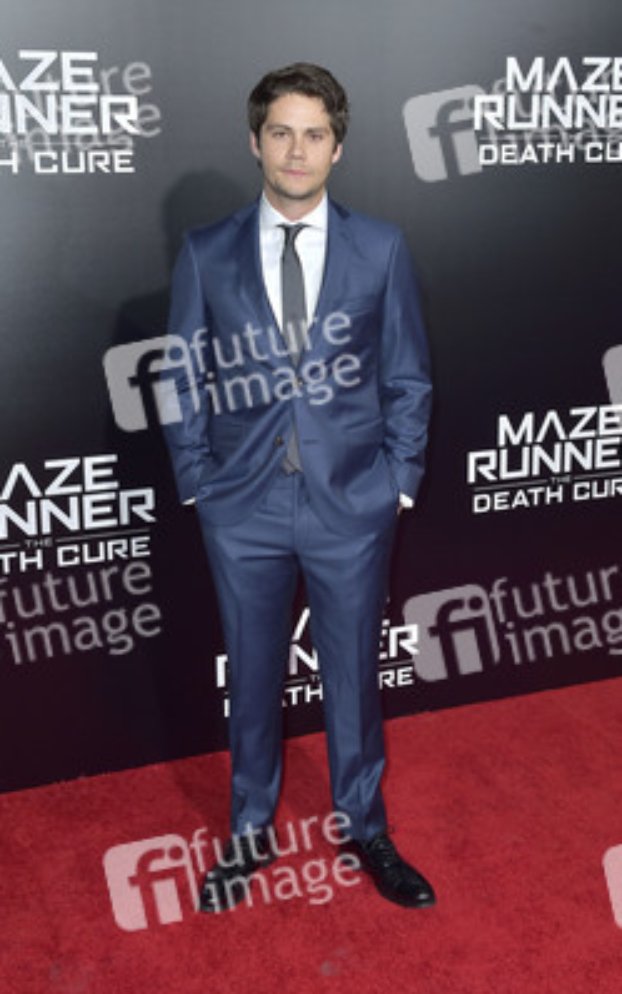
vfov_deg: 48.2
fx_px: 1111
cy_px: 497
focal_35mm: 41
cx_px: 306
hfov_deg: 31.3
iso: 400
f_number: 6.3
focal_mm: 40
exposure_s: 1/250
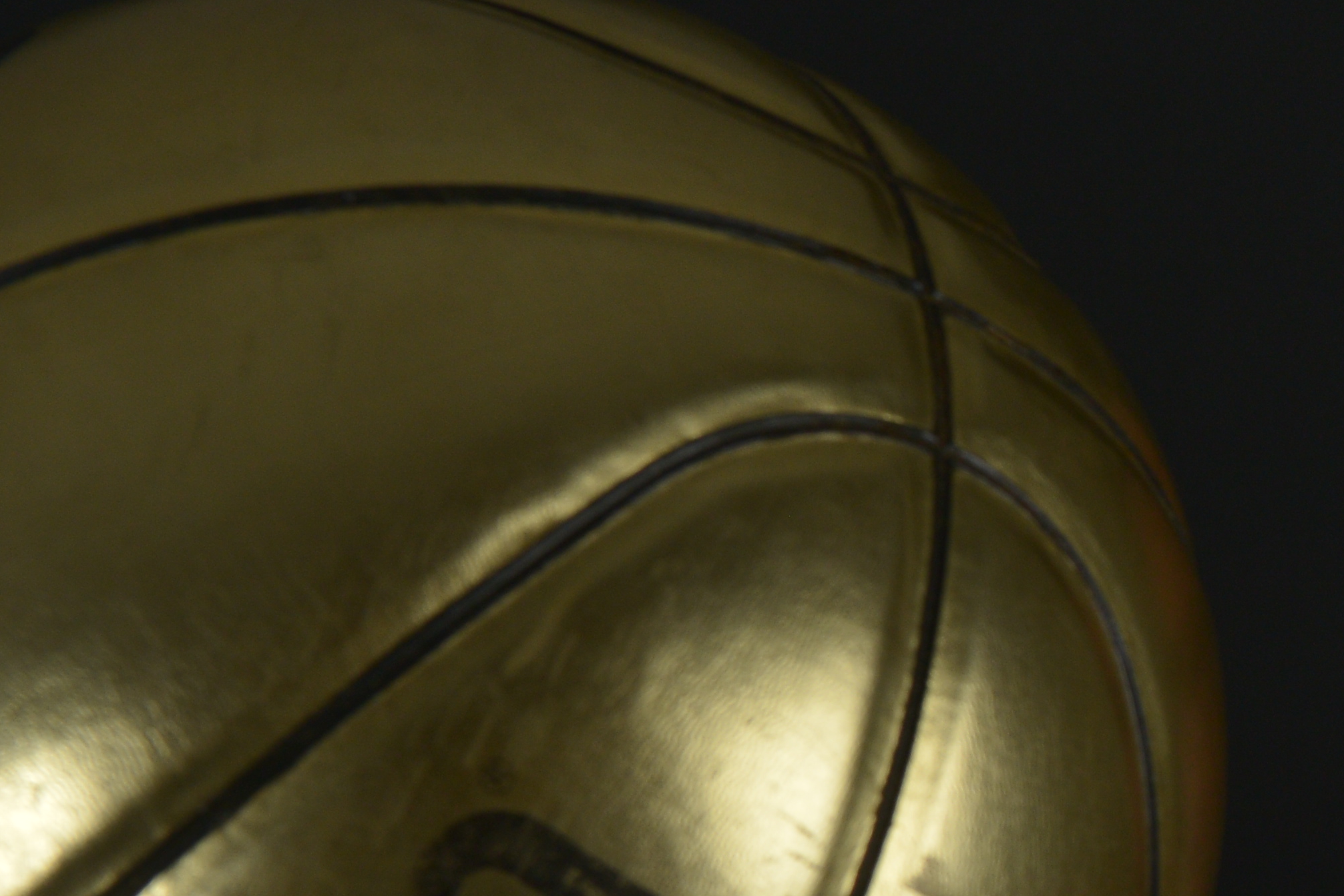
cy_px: 909
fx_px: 4779
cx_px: 1887
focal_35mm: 128
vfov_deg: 10.6
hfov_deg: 15.1
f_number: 9
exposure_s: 1/200
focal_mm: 35
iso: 250
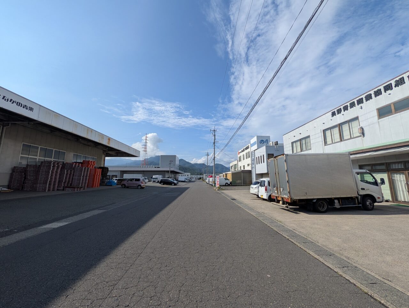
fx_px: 142
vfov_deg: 94.6
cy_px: 154
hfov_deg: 110.5
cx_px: 204
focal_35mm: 12
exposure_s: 1/4184
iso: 50
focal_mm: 2.02
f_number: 1.7
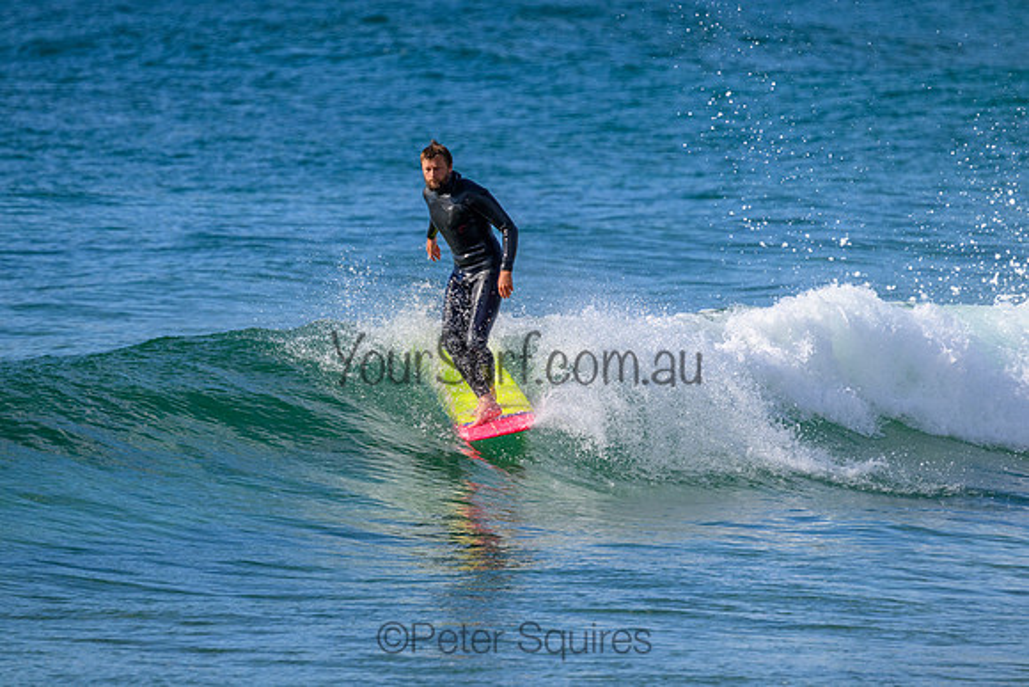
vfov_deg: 2.2
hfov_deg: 3.3
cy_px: 344
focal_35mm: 620
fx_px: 17725
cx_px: 514
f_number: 11
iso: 1400
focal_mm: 620
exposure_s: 1/2000
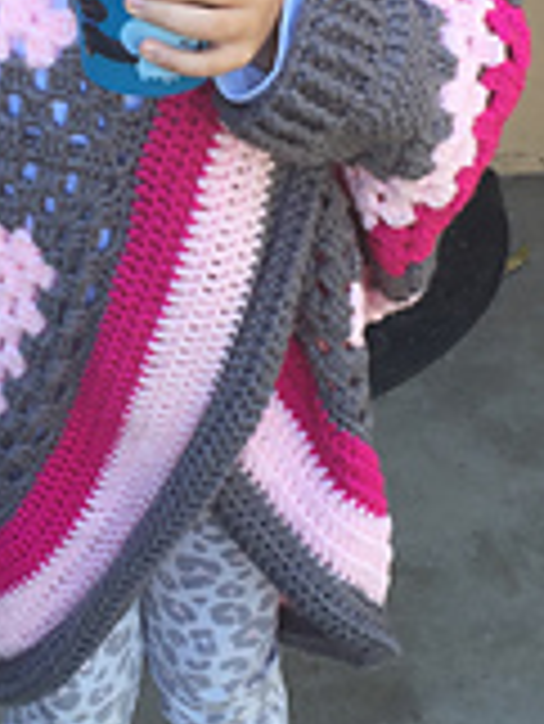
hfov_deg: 16.3
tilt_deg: -23.0
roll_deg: +3.3
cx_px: 115
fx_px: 1883
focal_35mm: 90
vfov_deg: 21.4
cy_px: 108
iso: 32
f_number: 2.2
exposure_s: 1/120
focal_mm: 4.15
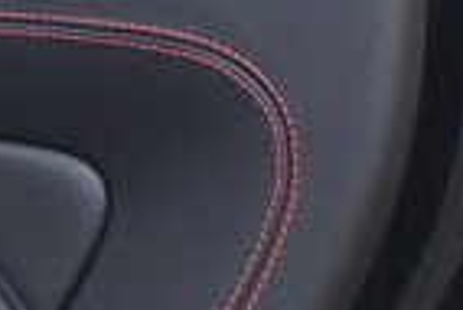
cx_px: -549
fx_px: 2344
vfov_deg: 7.6
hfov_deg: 10.2
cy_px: 179
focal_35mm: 182
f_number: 4
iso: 1600
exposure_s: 1/40
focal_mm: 22.5
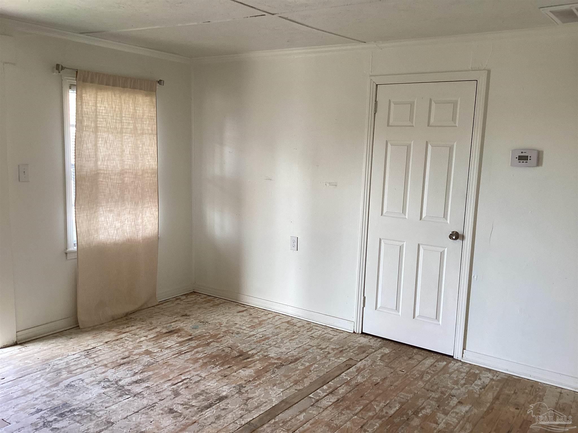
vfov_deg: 45.4
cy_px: 216
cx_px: 289
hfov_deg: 58.4
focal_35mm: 31
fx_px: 518
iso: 50
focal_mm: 3.3
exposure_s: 1/60
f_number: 2.4
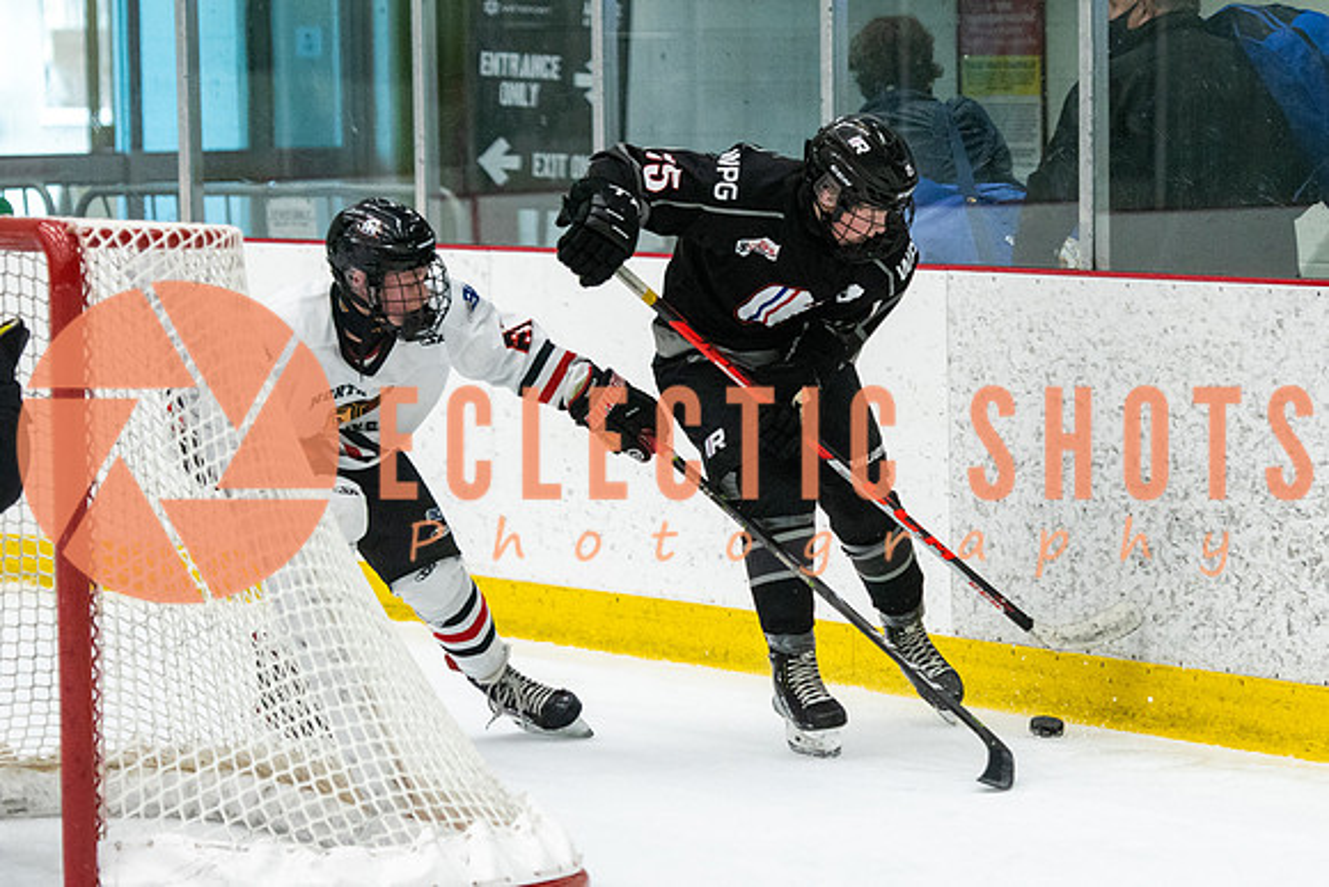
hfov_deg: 10.3
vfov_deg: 6.9
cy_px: 358
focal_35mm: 199
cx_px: 793
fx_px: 7346
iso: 2200
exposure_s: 1/640
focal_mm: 105
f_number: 2.8
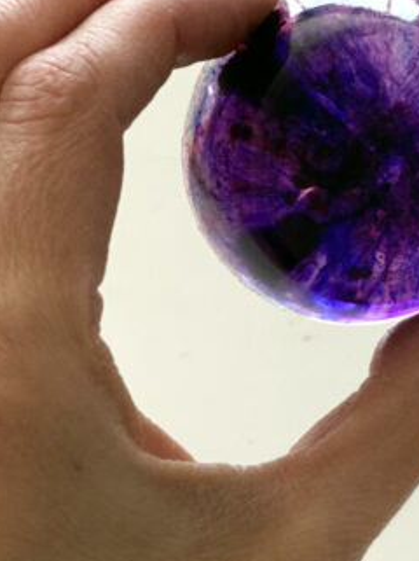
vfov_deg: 12.4
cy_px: 255
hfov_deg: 9.3
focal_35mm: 159
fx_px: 2571
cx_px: 216
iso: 125
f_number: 2
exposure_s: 1/122
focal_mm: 6
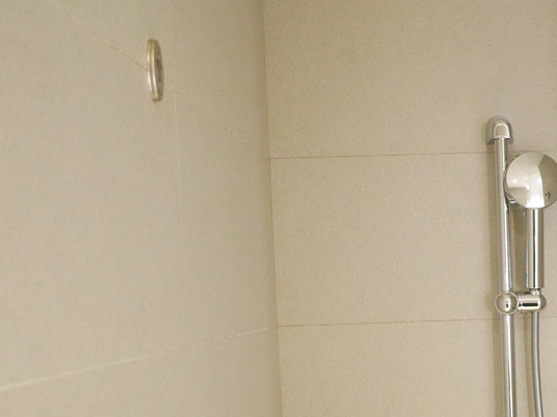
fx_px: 901
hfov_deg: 32.9
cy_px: 352
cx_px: 482
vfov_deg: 25.5
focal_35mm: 56
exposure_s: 1/125
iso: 3200
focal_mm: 15
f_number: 1.7
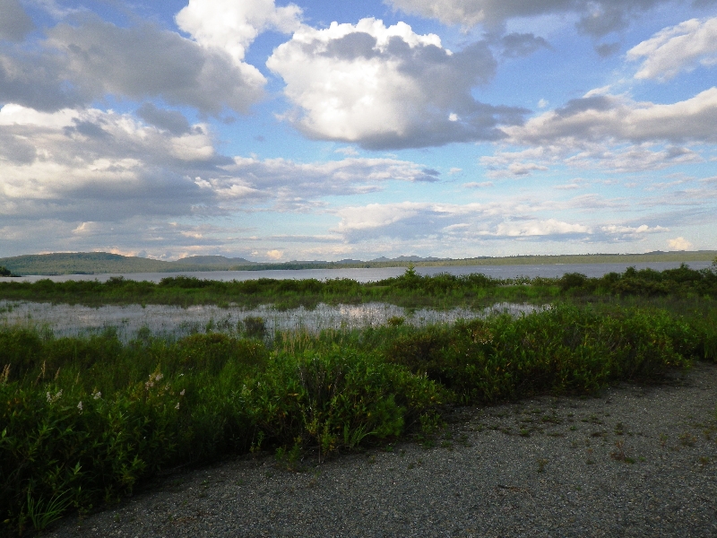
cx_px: 358
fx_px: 580
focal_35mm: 28
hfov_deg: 63.4
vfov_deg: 49.7
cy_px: 269
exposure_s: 1/500
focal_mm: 5
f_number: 4.2
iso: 80
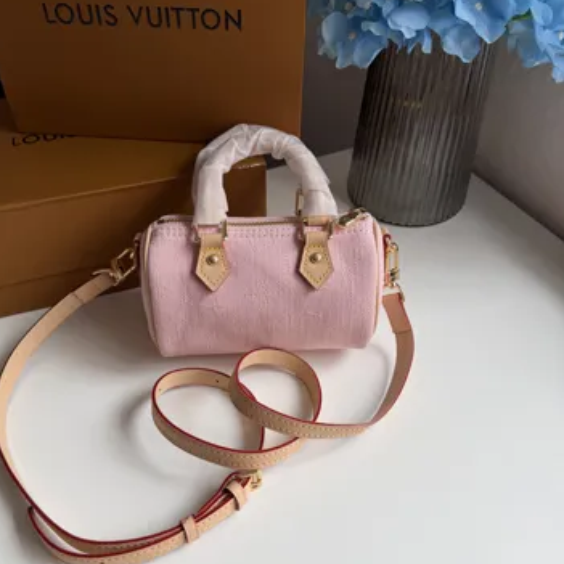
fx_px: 535
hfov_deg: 55.6
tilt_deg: -44.0
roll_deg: -1.8
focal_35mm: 29
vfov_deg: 55.6
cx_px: 276
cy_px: 286
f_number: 1.78
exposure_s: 1/121
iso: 64
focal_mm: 6.76
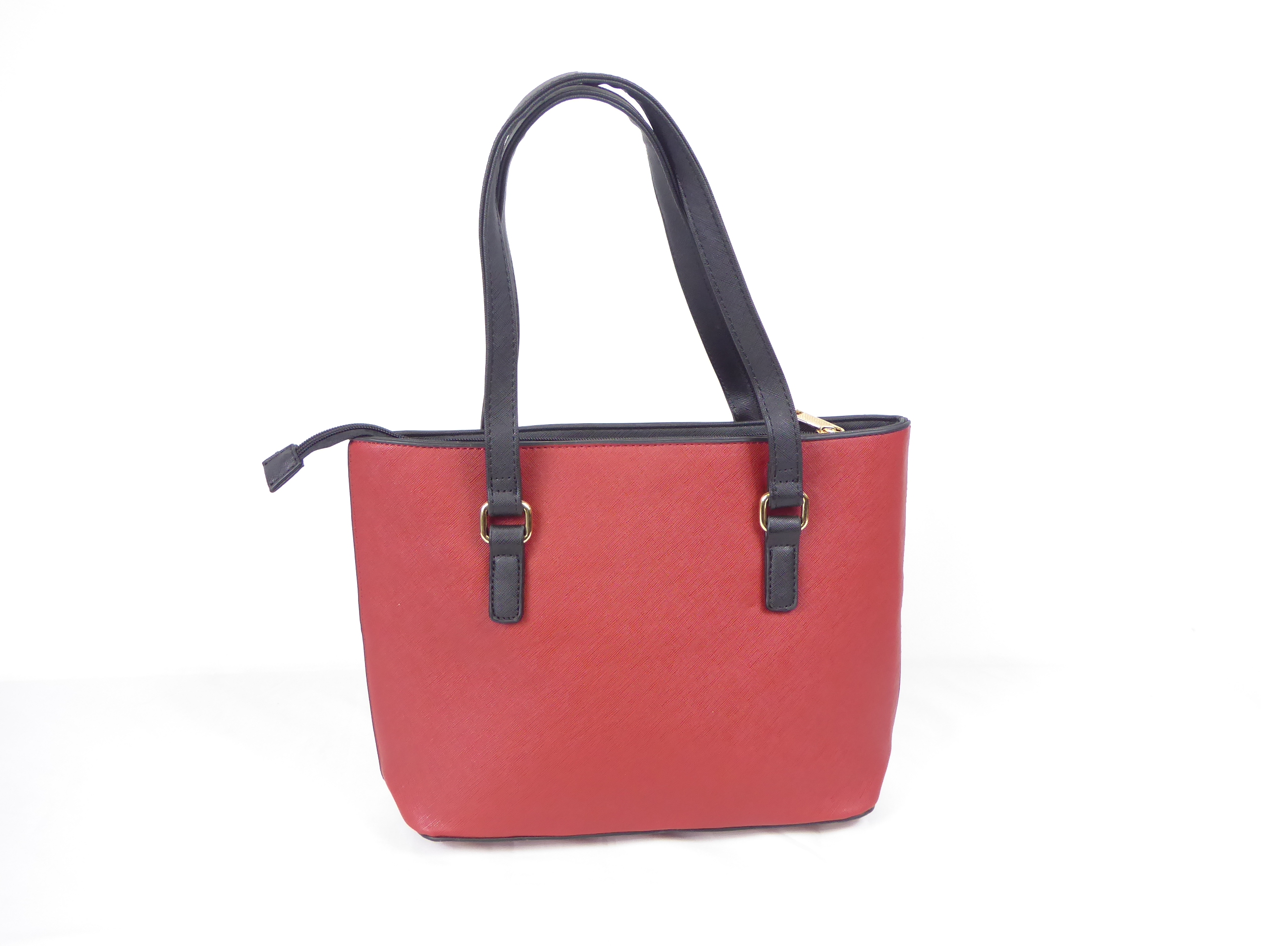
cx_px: 630
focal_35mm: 39
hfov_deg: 47.9
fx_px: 1421
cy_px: 473
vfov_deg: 36.8
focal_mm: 6.7
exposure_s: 1/50
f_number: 3.7
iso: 400
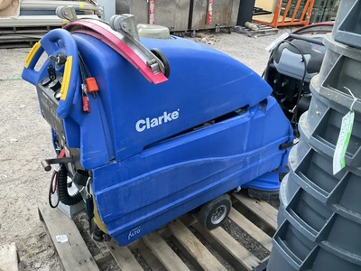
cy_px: 136
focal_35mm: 29
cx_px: 180
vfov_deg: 48.2
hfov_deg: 61.7
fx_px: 302
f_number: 1.8
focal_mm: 3
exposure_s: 1/44
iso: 320
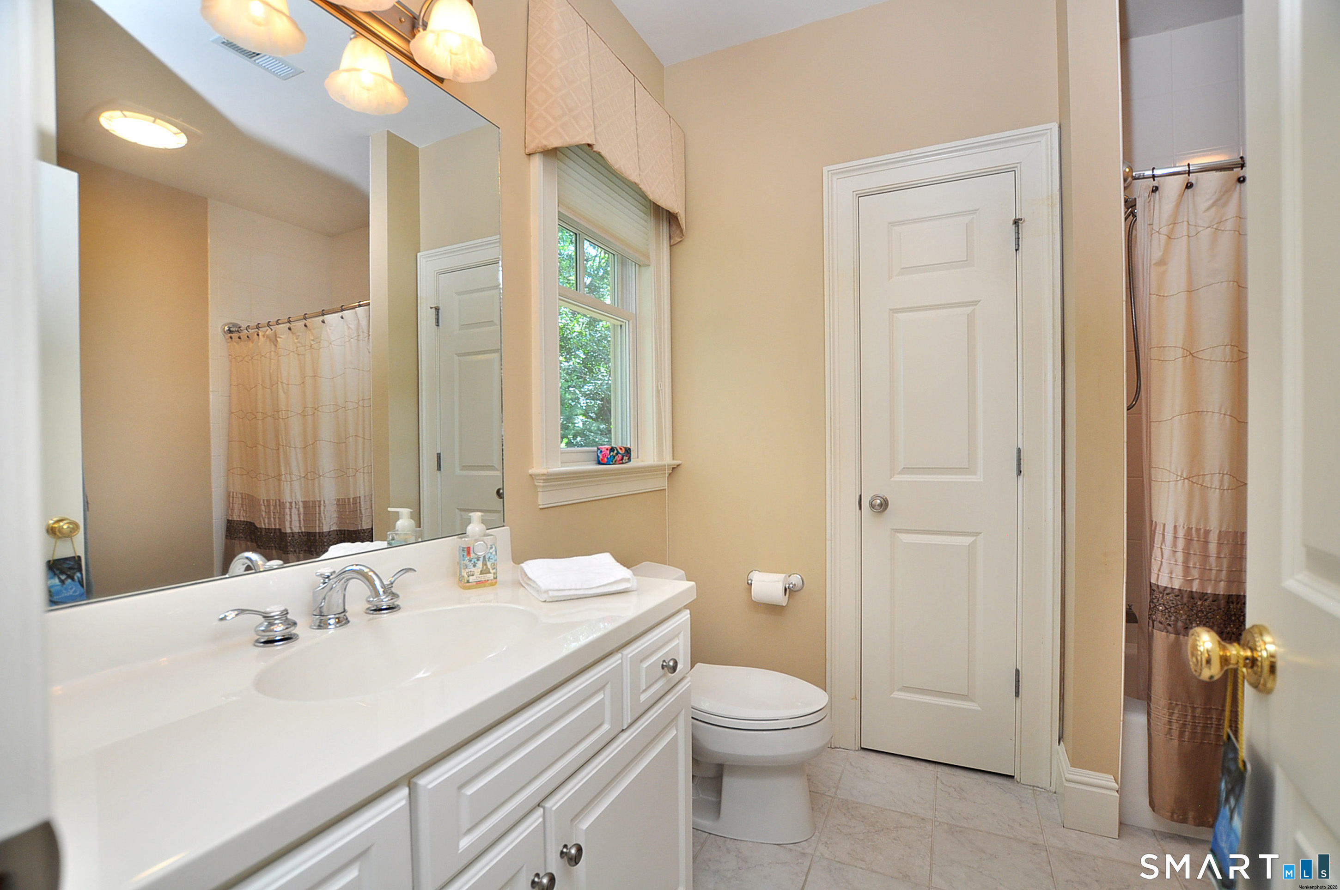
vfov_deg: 77.2
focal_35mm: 15
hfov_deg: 100.5
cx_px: 670
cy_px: 445
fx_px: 558
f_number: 4.5
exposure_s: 1/50
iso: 250
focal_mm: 10
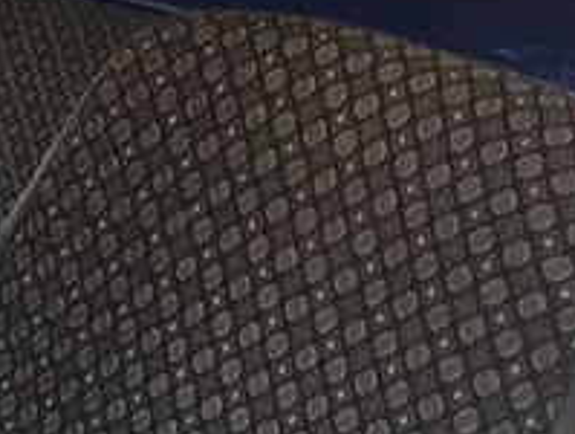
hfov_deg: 17.9
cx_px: -327
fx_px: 1598
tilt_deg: -26.3
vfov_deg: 15.3
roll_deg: -10.0
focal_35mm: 96
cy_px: 372
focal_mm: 4.15
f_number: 2.2
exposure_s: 1/100
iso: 40
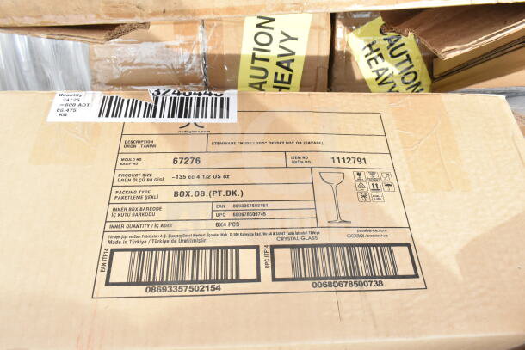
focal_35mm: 27
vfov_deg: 48.0
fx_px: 394
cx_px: 262
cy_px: 175
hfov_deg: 67.4
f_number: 11
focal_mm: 18
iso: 1600
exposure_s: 1/500
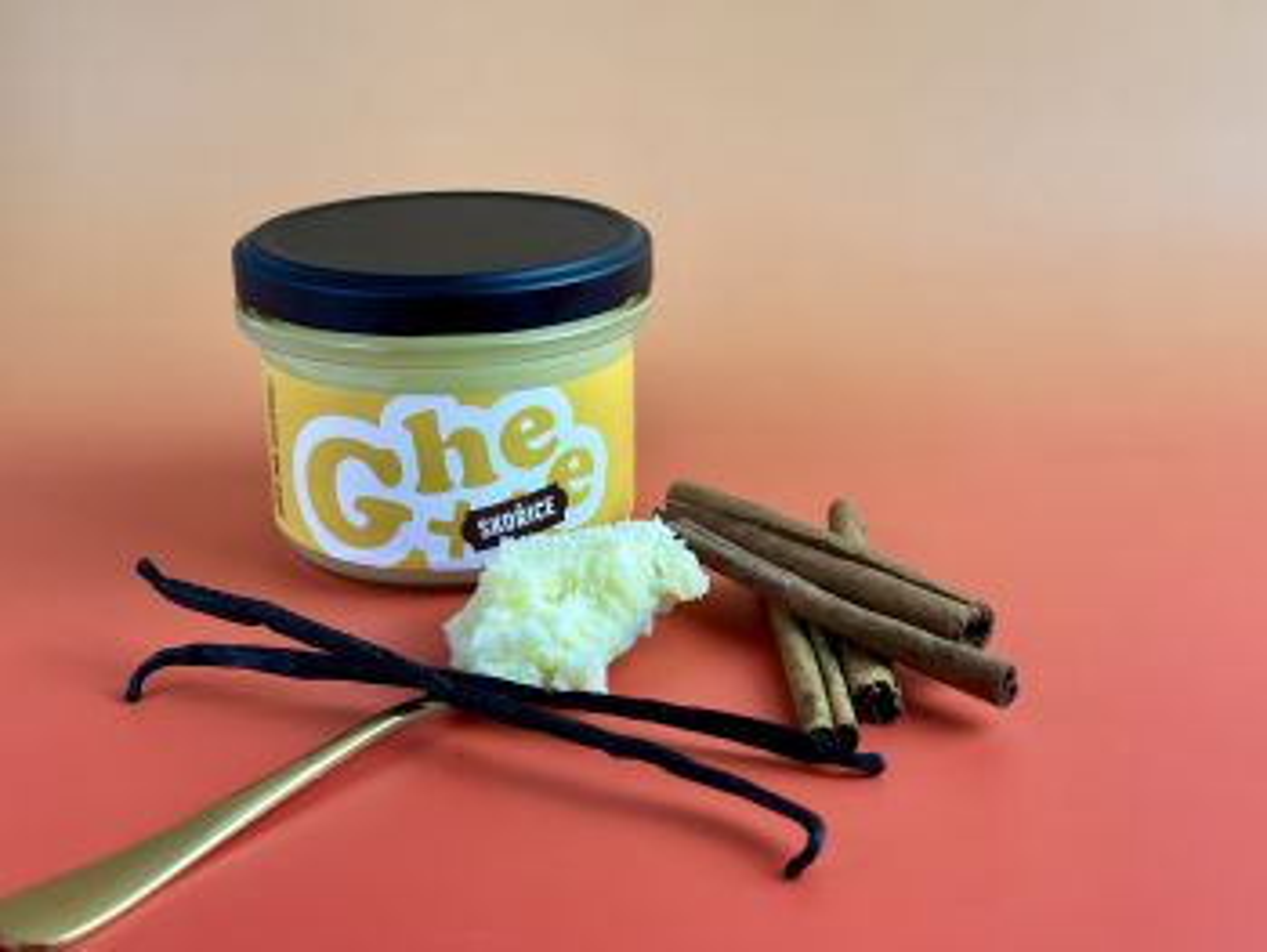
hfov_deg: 39.6
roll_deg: +0.5
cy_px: 476
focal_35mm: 48
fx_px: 1758
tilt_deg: -21.0
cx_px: 634
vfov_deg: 30.3
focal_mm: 6.86
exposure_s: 1/121
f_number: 1.78
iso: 64
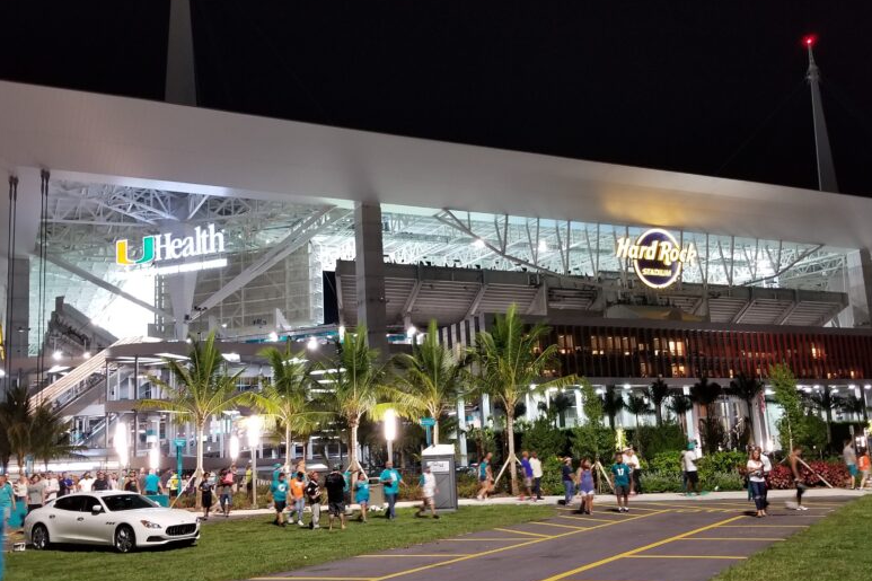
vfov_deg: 46.3
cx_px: 449
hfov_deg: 65.5
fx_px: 678
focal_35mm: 28
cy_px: 249
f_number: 1.7
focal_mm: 4.25
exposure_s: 1/17
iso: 200
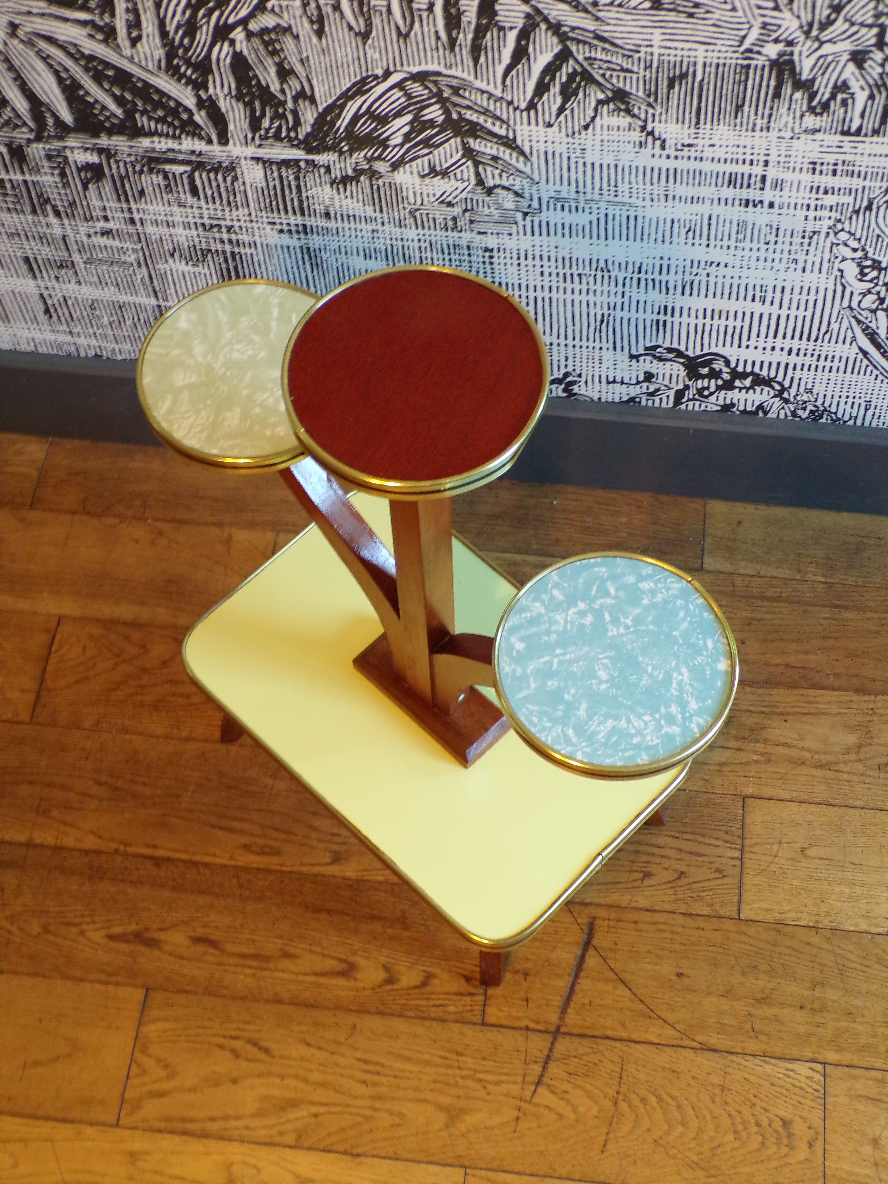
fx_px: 1437
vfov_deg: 44.8
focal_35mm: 42
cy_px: 592
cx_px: 444
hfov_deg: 34.3
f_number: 3.4
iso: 244
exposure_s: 1/17
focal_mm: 7.6
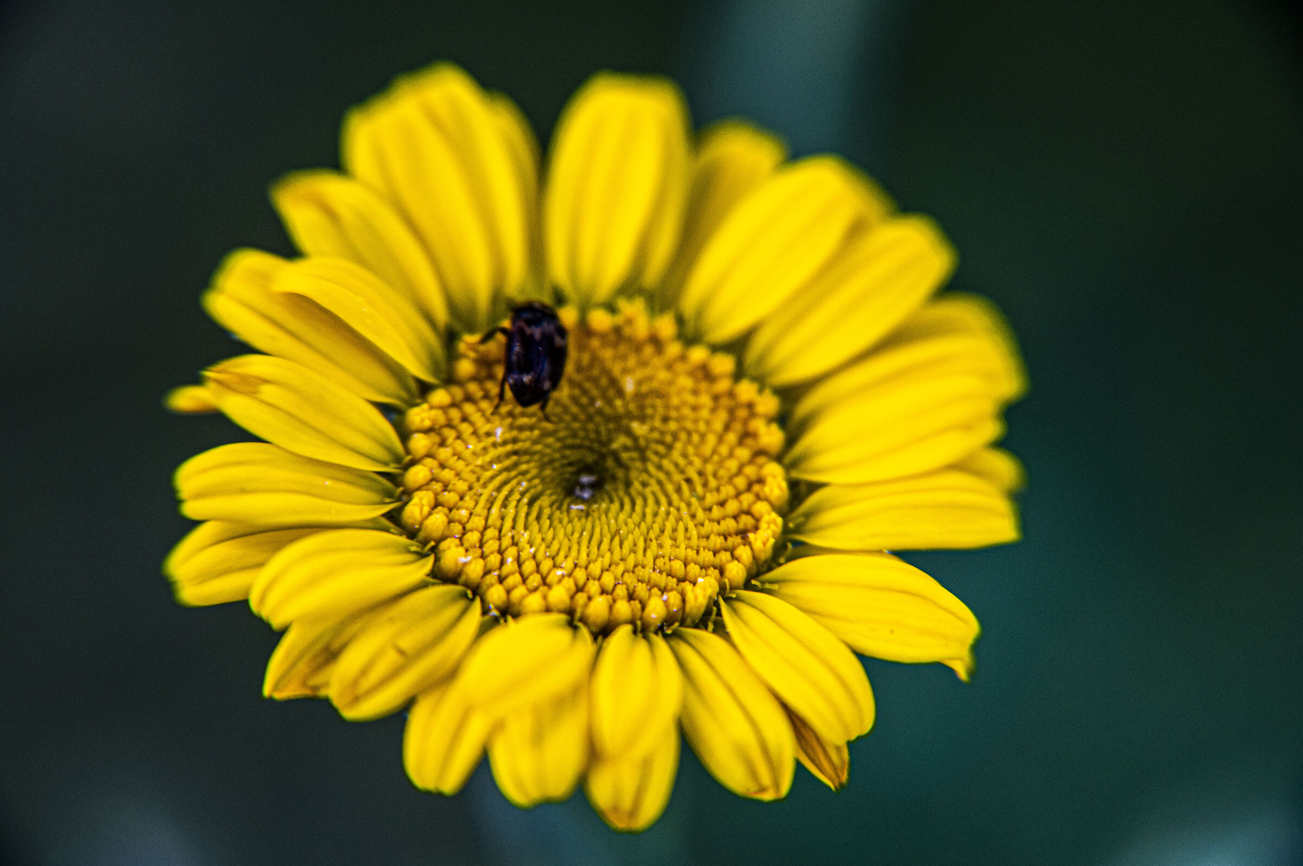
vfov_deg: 13.0
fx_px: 3797
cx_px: 652
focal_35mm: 105
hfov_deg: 19.5
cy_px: 433
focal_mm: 70
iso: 500
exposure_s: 1/200
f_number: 4.5
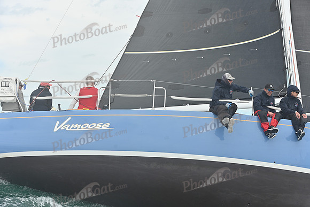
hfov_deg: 28.8
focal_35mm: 70
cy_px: 104
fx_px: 603
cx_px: 155
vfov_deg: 19.5
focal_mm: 70
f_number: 6.3
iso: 320
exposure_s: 1/1250
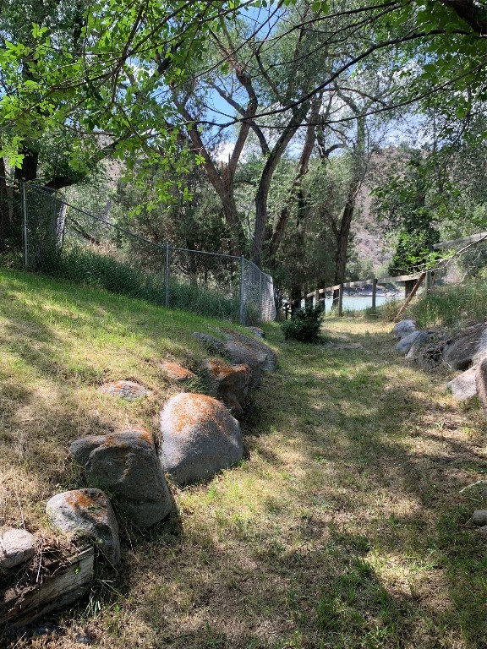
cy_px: 324
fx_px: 488
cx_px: 244
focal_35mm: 26
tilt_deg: -7.9
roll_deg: -0.8
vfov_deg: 67.3
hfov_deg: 53.1
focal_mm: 4.25
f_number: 1.8
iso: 25
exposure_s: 1/350
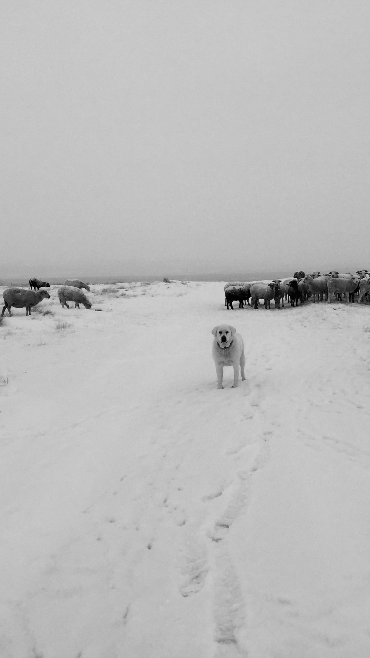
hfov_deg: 27.2
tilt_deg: -4.2
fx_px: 750
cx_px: 298
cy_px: 325
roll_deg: +2.3
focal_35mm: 43
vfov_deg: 47.4
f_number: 2.2
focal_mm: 4.15
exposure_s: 1/719
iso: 32
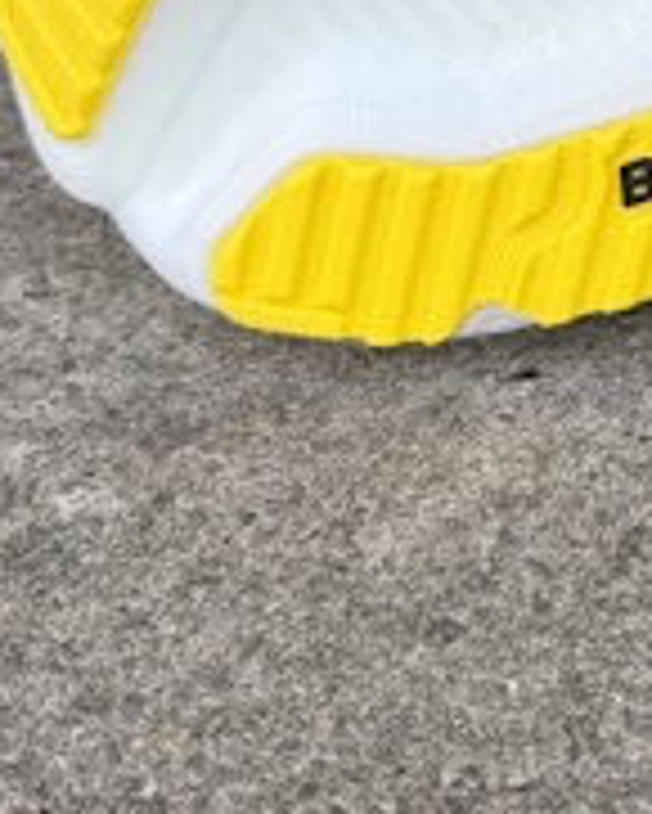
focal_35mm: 97
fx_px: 2338
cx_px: 1093
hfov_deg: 14.4
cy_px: 65
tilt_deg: -25.1
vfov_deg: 19.4
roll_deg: +0.4
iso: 80
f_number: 1.78
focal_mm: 6.76
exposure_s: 1/488
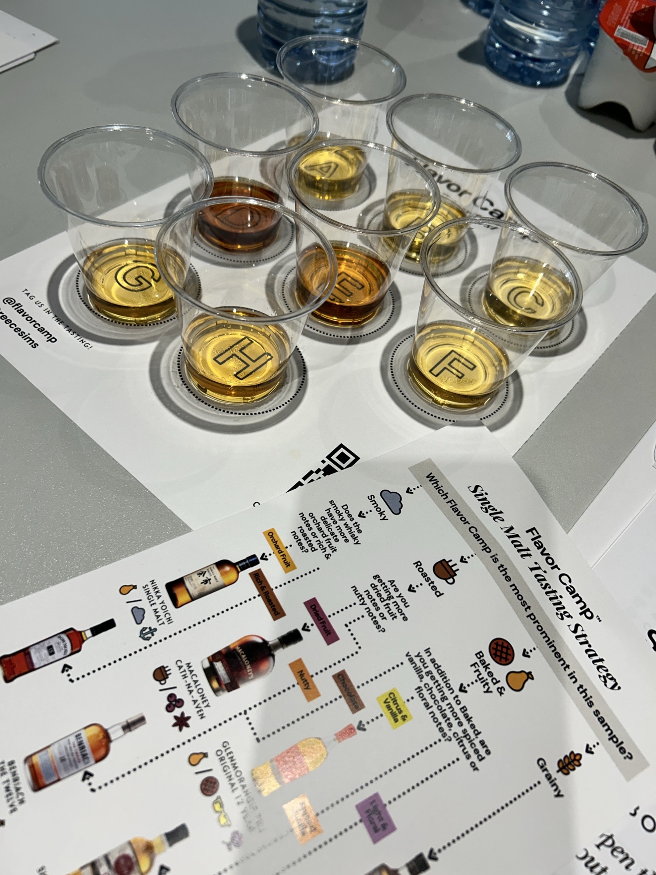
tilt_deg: -53.8
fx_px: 657
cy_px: 438
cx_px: 328
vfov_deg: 67.3
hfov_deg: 53.1
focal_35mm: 26
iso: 64
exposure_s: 1/120
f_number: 1.5
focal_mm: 5.7
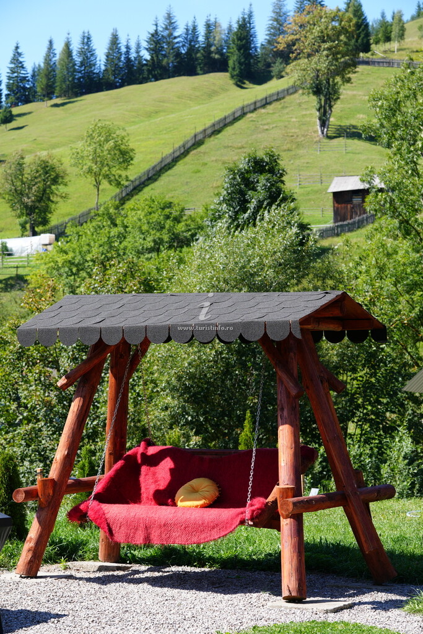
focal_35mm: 85
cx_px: 212
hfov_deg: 16.1
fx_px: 1498
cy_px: 317
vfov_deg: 23.9
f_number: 6.3
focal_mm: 85
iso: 100
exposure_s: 1/160
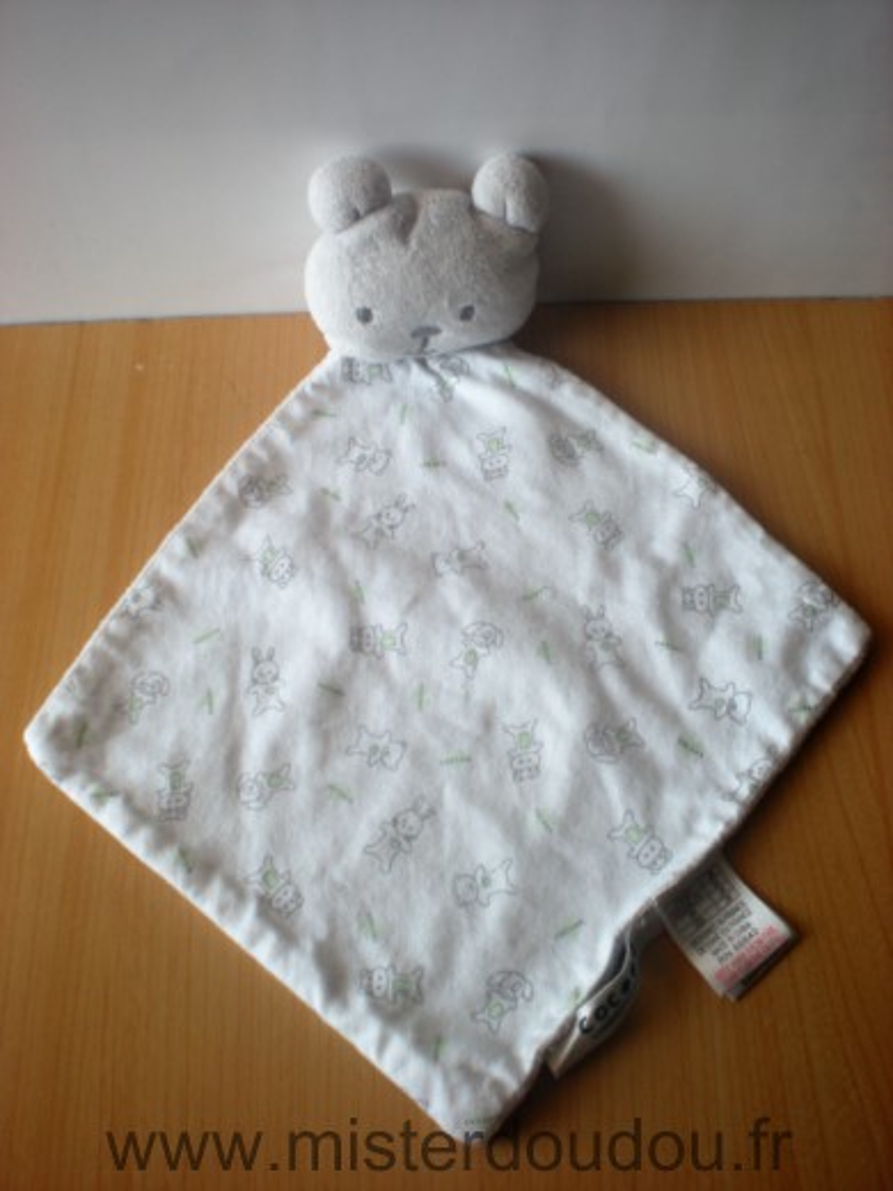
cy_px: 596
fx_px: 1307
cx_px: 446
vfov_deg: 49.0
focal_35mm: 38
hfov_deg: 37.7
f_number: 3.1
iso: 64
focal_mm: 6.3
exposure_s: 1/118
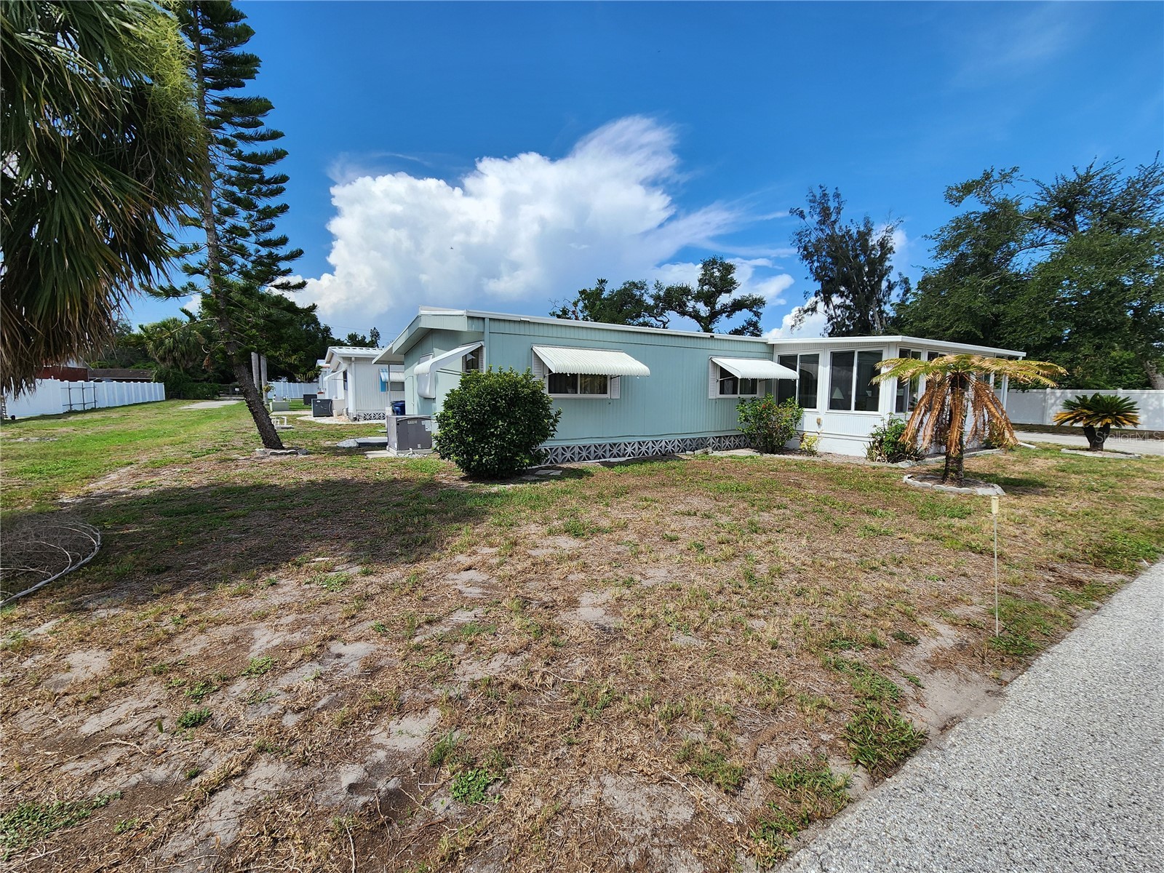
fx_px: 437
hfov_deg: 106.2
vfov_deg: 89.9
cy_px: 436
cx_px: 582
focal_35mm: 13
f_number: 2.2
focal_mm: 2.2
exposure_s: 1/1889
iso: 50
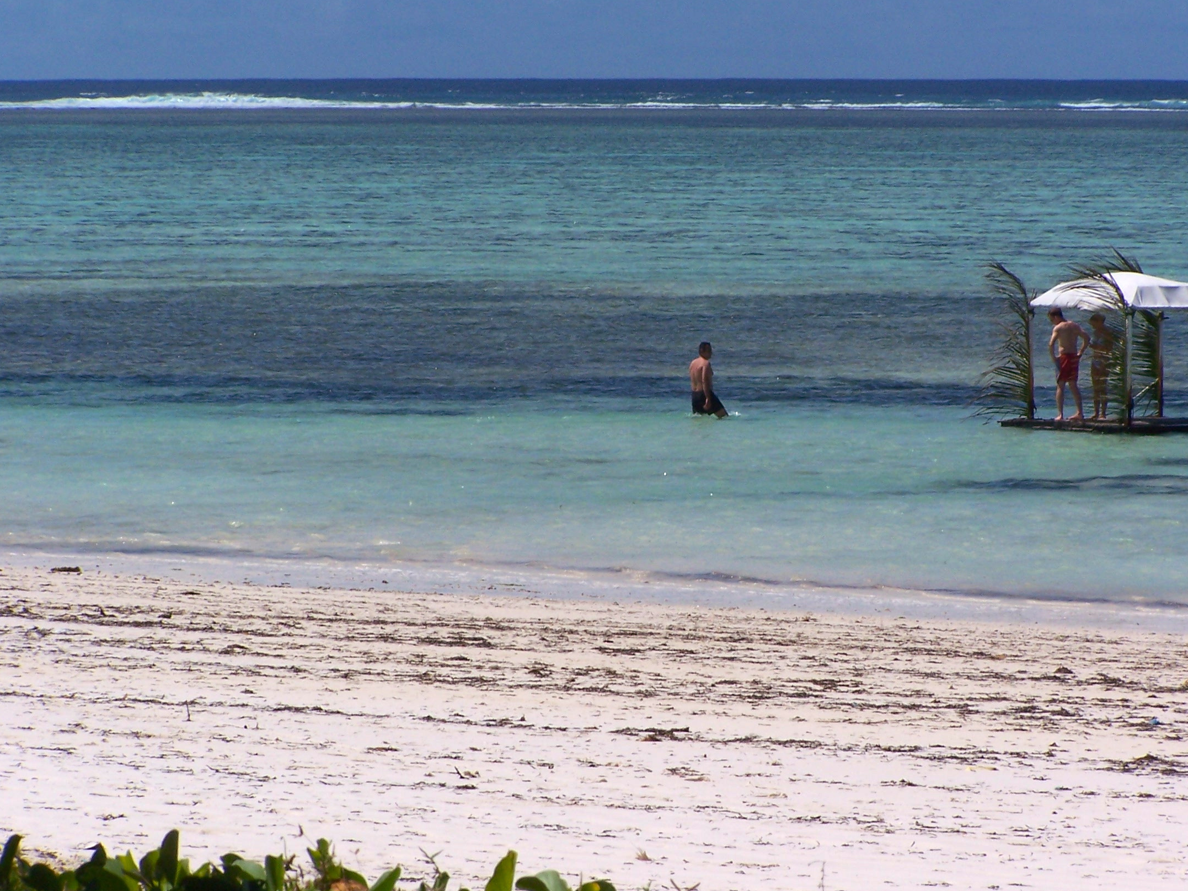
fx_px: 7757
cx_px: 697
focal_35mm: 226
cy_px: 509
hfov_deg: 8.8
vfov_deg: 6.6
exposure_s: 1/1000
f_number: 6.3
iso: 80
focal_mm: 31.3
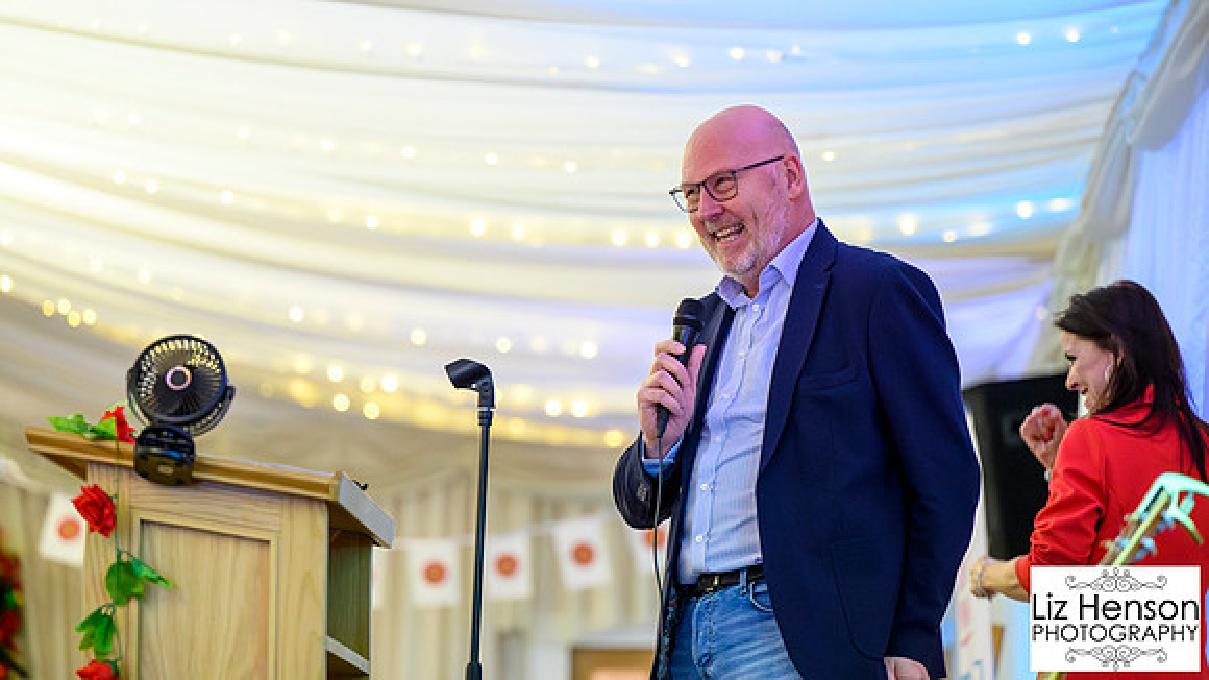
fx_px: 4202
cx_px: 581
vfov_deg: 9.2
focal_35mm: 131
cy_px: 260
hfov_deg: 16.4
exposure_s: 1/200
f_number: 2.8
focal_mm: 120
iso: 12800
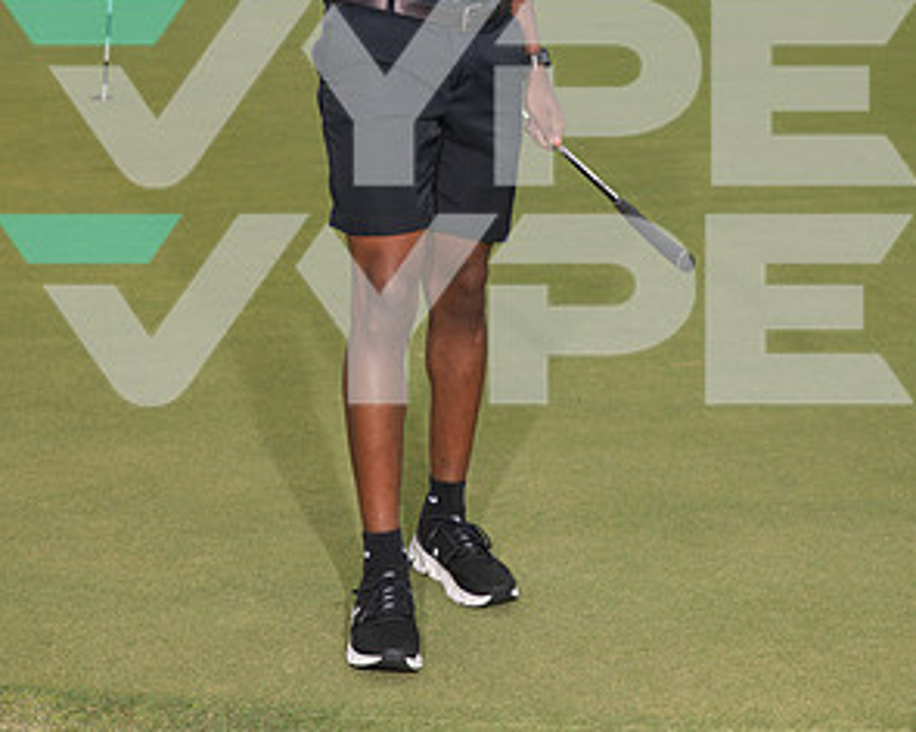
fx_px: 2521
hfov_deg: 20.6
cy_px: 93
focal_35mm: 93
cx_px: 460
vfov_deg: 16.4
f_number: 6.3
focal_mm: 65
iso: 100
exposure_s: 1/320
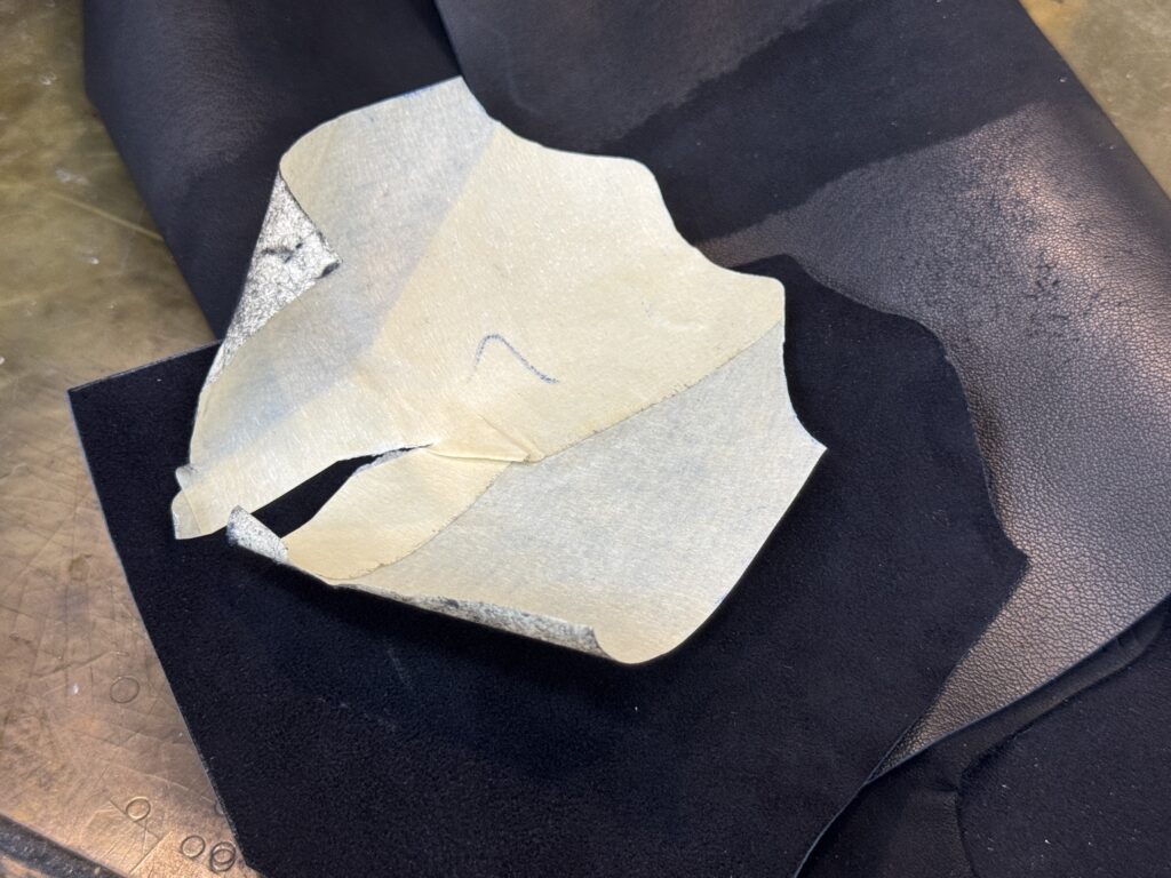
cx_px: 586
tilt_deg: -52.2
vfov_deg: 30.3
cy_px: 439
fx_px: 1624
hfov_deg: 39.7
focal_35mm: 48
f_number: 1.78
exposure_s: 1/60
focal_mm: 6.76
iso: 80
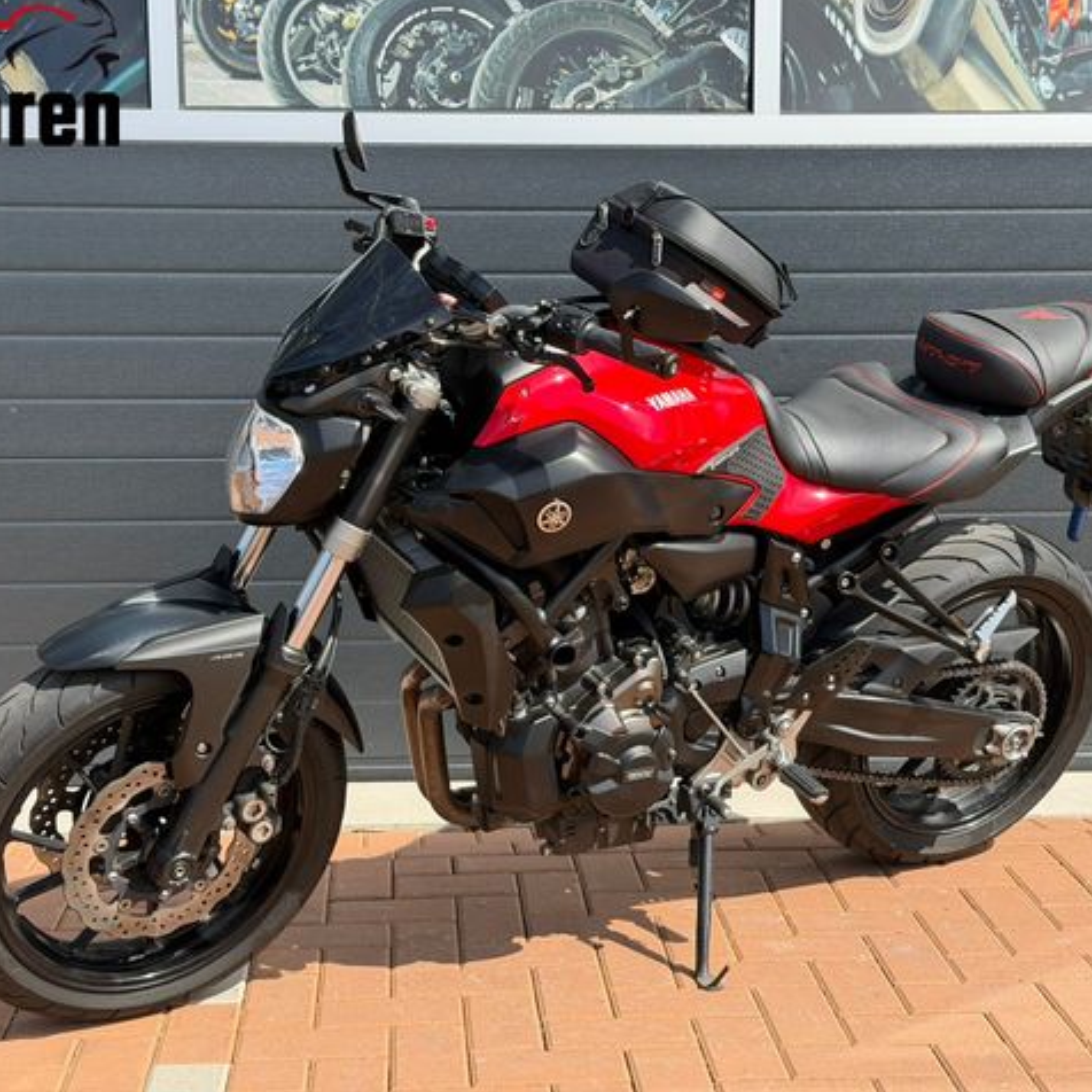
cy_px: 544
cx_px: 560
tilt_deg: -7.7
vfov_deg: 30.0
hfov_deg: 30.0
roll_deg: +0.3
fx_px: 2034
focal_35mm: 57
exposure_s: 1/2033
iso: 80
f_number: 1.78
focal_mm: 6.76
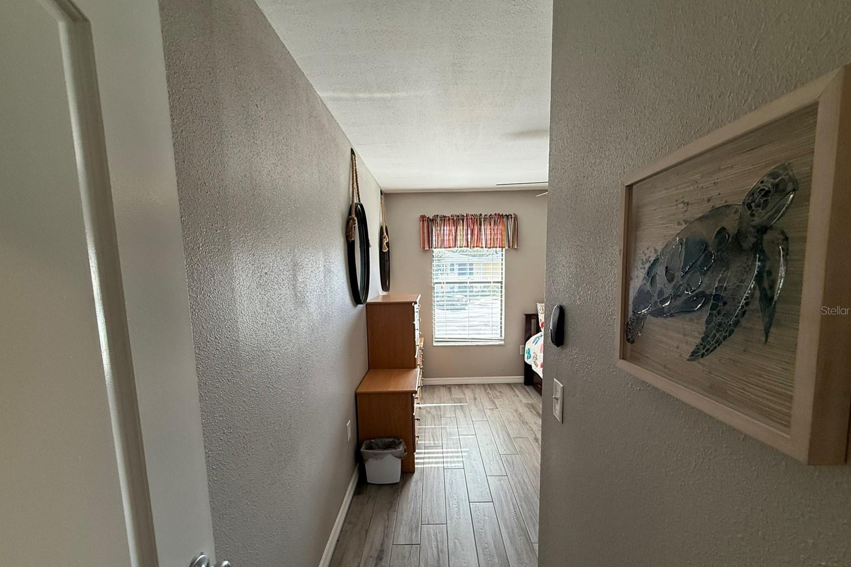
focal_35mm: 15
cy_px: 310
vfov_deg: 77.1
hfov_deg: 100.4
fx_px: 355
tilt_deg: -7.7
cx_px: 435
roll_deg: +0.3
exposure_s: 1/120
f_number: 2.2
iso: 100
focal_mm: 2.22
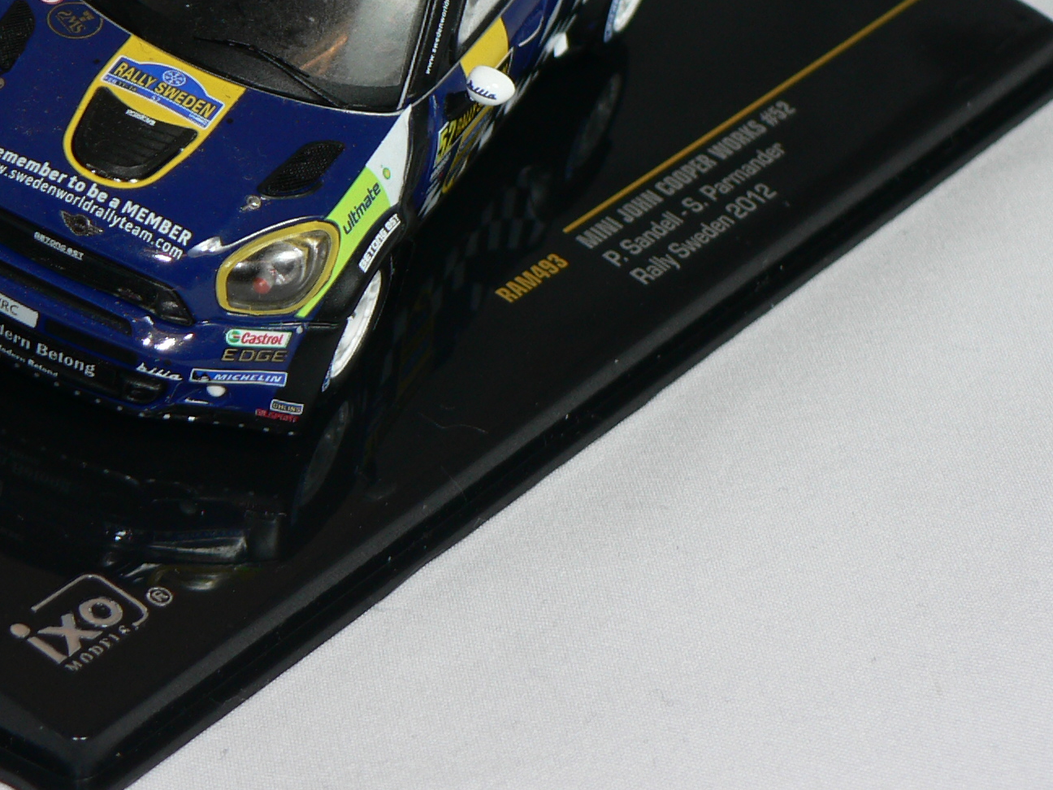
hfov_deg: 12.2
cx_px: 292
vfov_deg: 9.1
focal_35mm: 162
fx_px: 4928
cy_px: 58
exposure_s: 1/60
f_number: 3.2
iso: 80
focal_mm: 13.7
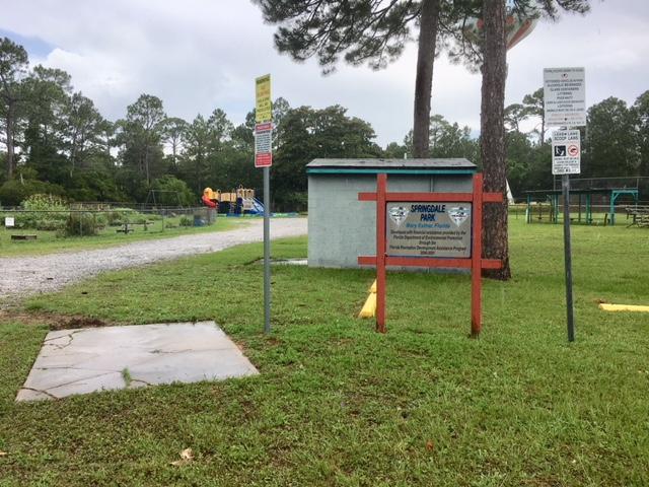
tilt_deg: -3.4
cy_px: 244
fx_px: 544
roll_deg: -1.1
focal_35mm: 29
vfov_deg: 48.2
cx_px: 324
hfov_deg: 61.7
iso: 25
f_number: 2.2
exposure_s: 1/657
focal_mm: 4.15
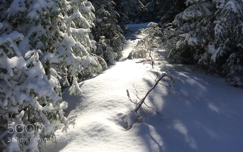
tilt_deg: +2.1
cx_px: 119
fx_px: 278
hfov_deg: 47.2
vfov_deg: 28.1
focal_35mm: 42
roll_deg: +0.7
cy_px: -10
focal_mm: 4.15
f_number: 2.2
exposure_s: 1/1789
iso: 25
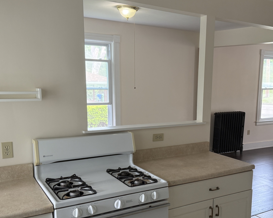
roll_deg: -0.8
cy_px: 133
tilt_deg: -9.9
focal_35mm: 39
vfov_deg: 38.0
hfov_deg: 46.5
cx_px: 169
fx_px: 315
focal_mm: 6.76
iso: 200
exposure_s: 1/120
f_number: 1.78
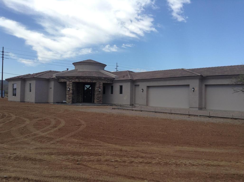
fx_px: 232
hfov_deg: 55.4
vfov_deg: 42.8
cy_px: 91
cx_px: 122
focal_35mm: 33
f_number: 2.4
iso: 25
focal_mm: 3.3
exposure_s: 1/816
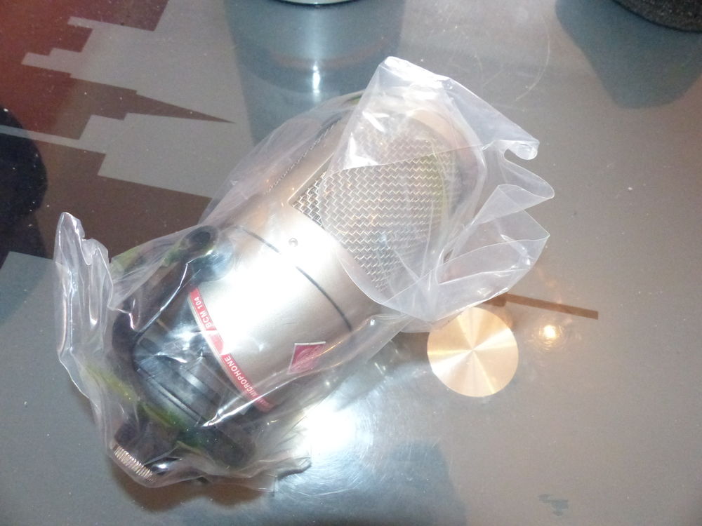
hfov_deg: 69.4
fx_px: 507
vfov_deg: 54.9
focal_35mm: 25
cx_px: 351
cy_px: 263
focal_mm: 4.5
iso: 1600
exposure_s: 1/80
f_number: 3.5
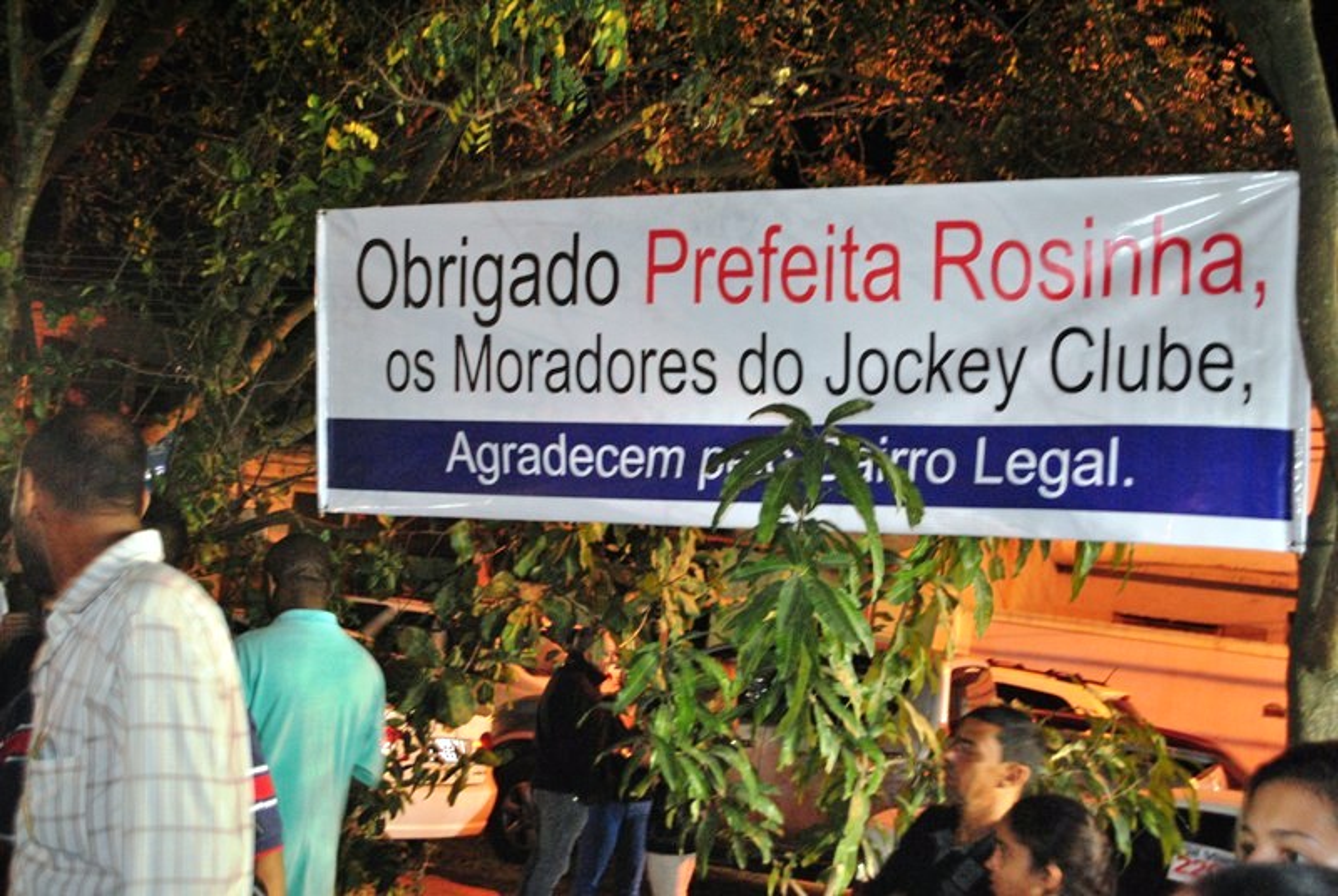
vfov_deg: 37.0
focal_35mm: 36
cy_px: 448
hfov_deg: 53.1
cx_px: 669
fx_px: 1340
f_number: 4
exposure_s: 1/13
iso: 800
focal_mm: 24
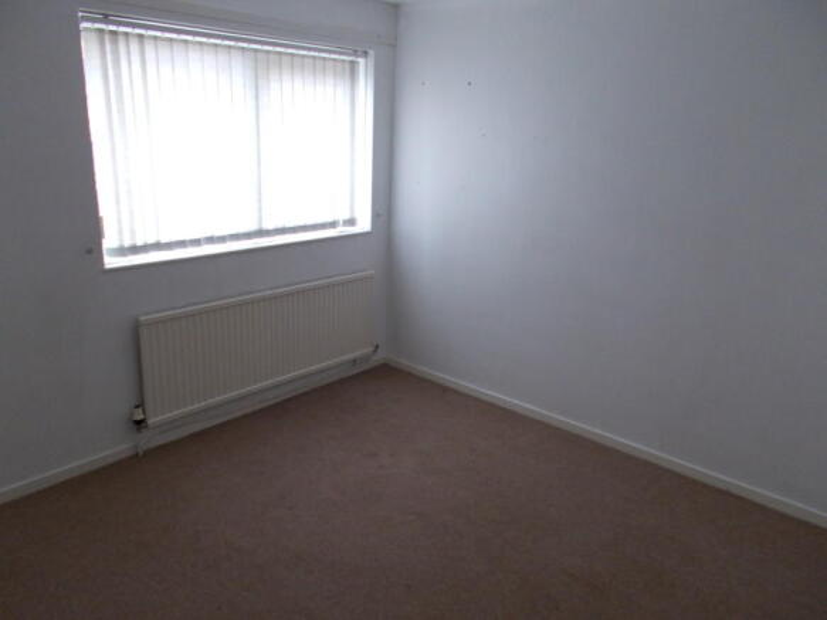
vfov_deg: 53.0
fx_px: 621
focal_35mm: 26
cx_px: 414
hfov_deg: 67.3
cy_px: 310
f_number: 3.2
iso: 200
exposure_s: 1/25
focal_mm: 4.6
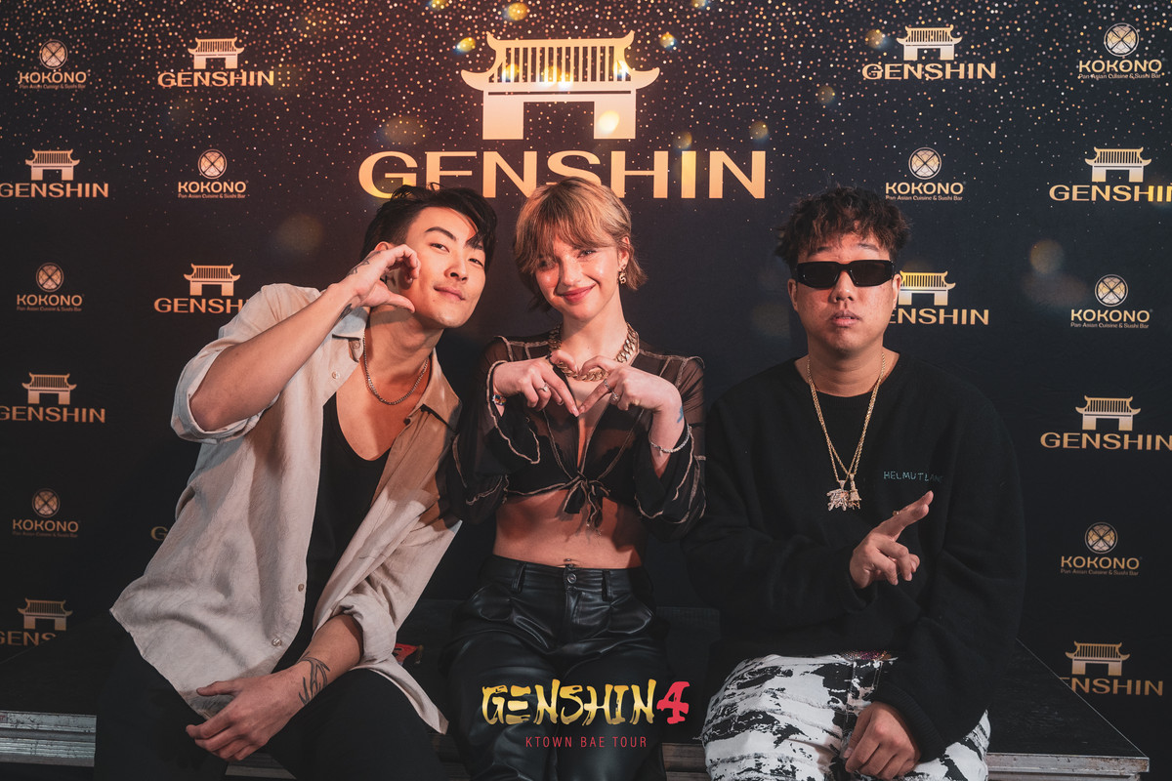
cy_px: 363
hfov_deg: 48.4
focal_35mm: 40
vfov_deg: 33.4
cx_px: 567
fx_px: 1302
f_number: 4
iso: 1250
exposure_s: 1/125
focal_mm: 33.1
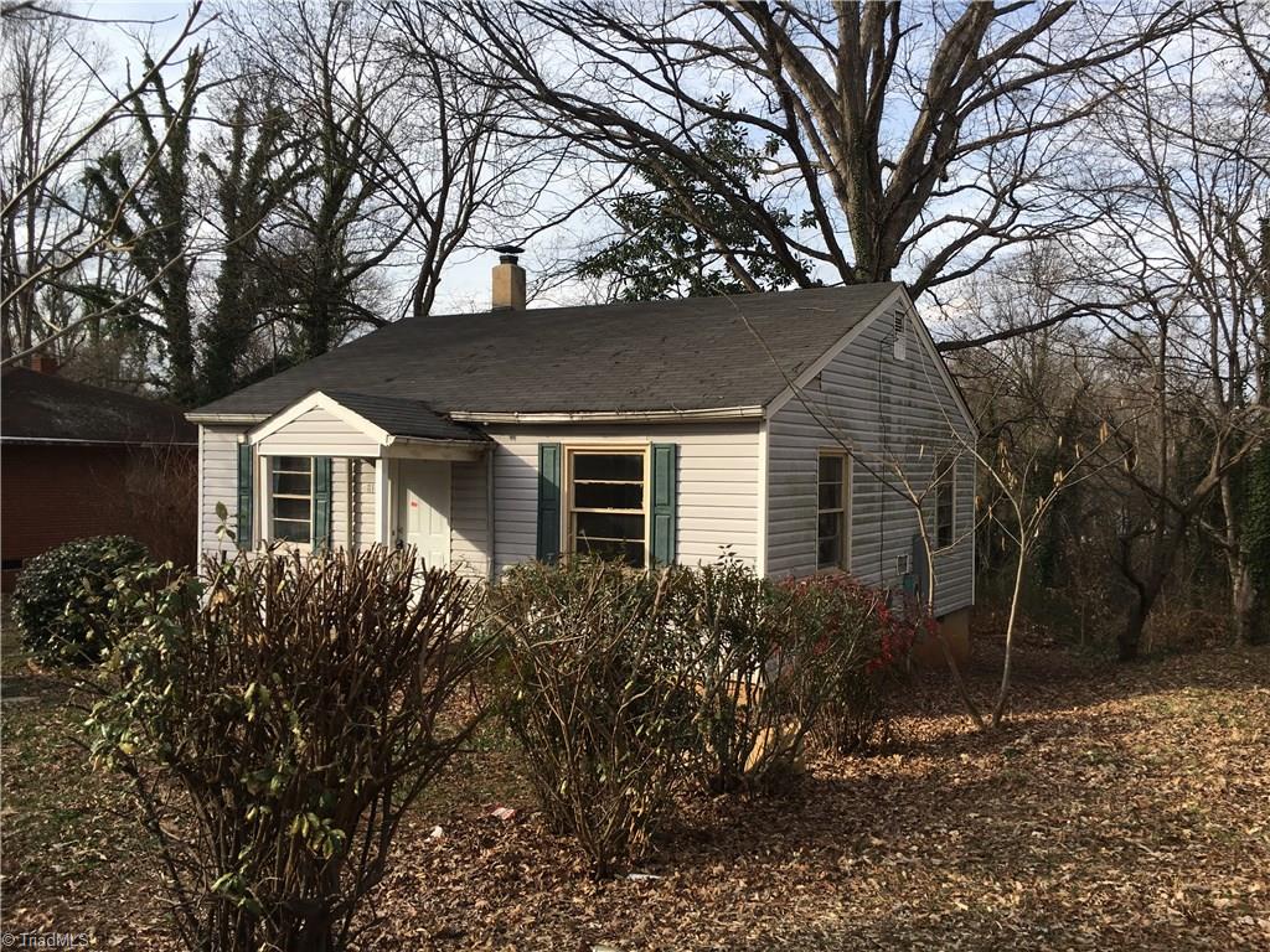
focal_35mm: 29
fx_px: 1064
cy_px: 476
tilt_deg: +0.7
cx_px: 635
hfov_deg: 61.7
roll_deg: -0.9
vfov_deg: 48.2
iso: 25
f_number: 2.2
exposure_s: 1/884
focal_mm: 4.15
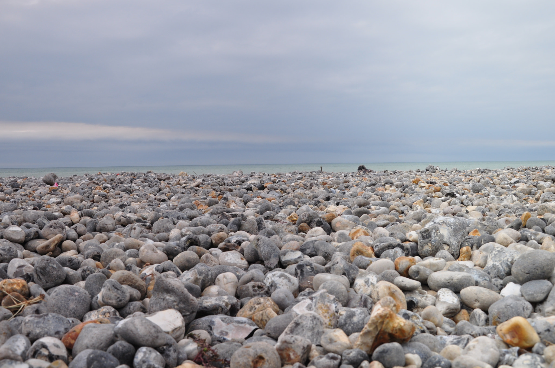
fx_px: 600
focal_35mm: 39
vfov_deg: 34.1
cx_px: 278
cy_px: 184
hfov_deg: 49.6
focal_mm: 26
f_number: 10
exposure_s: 1/250
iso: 200
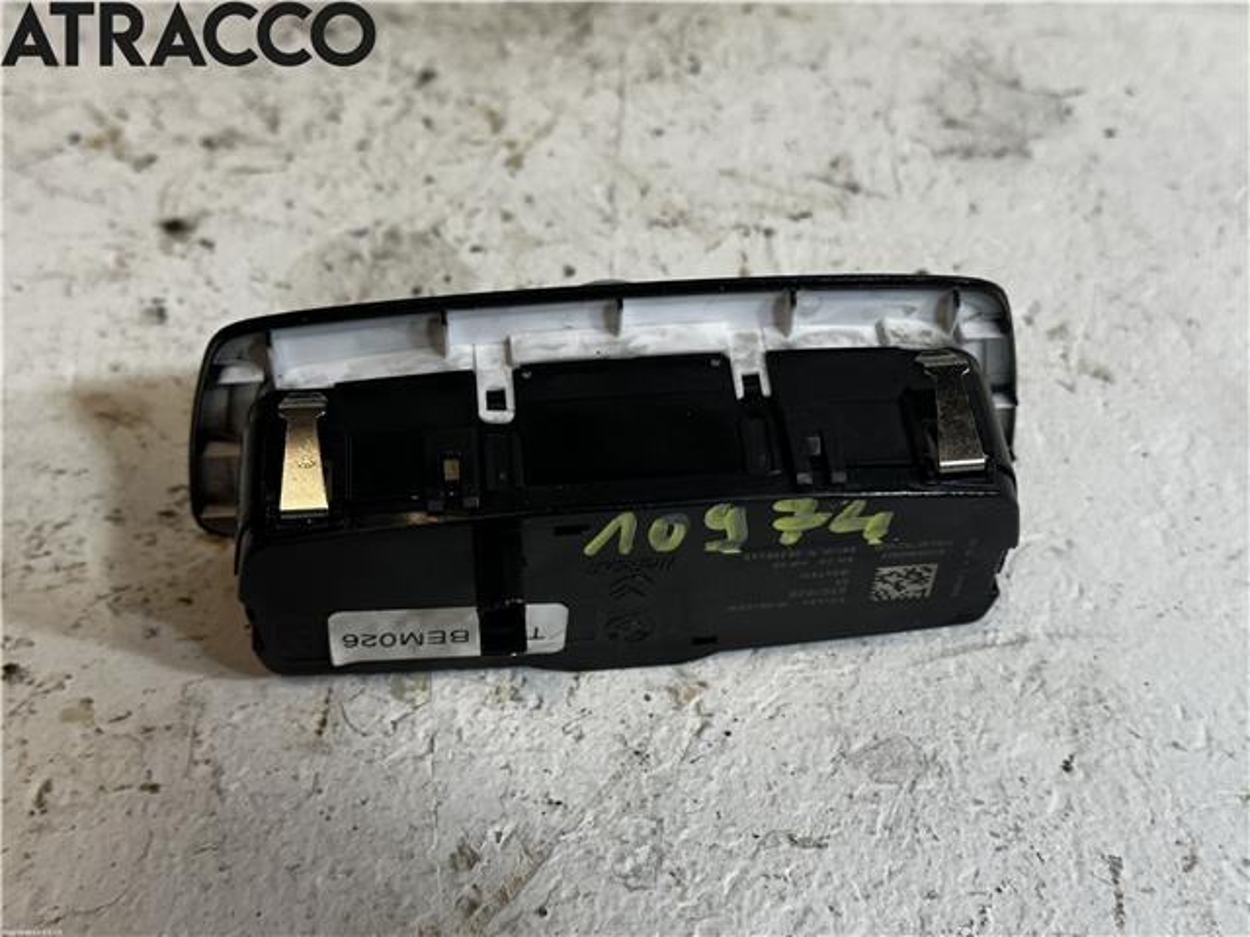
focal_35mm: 48
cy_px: 468
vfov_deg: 30.3
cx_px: 625
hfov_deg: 39.7
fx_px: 1733
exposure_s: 1/100
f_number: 1.78
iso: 64
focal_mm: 6.86
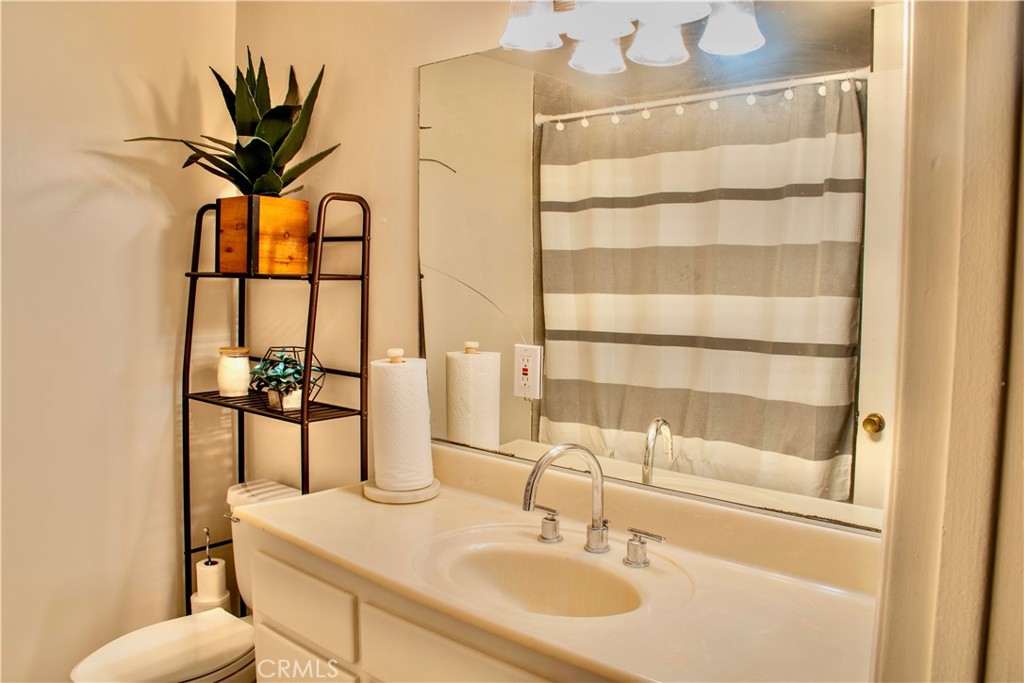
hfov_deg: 67.4
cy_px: 342
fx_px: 768
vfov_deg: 47.9
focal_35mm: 27
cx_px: 512
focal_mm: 18
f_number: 9
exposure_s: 1/3
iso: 400
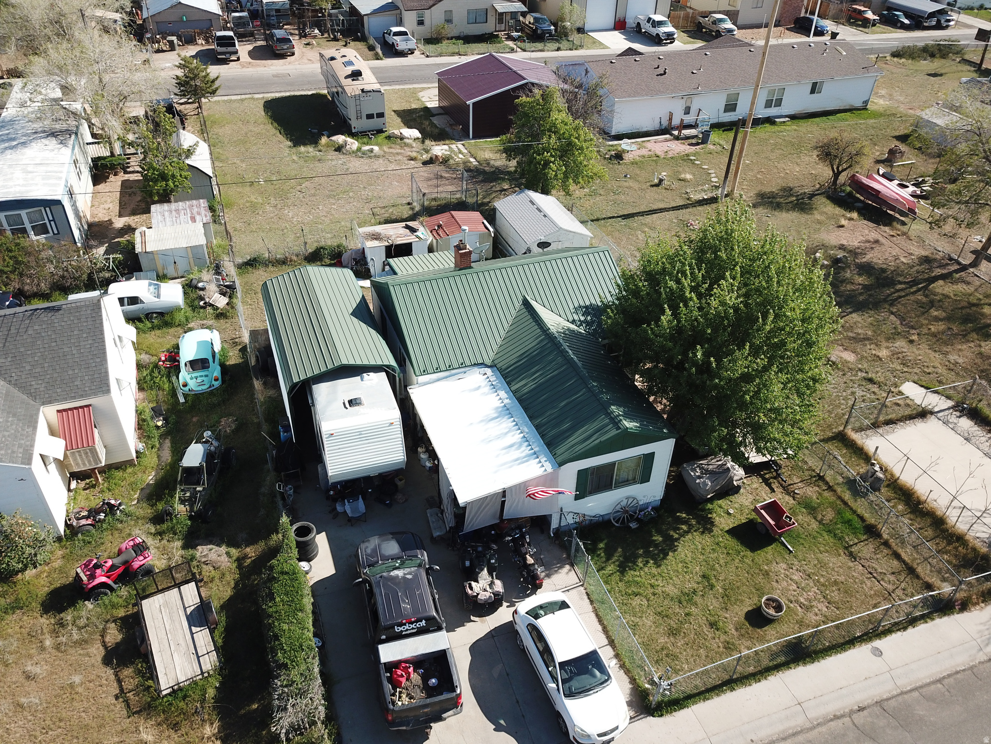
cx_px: 496
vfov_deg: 53.1
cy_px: 372
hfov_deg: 67.3
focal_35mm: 26
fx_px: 744
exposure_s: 1/791
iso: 100
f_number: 2.2
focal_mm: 4.73
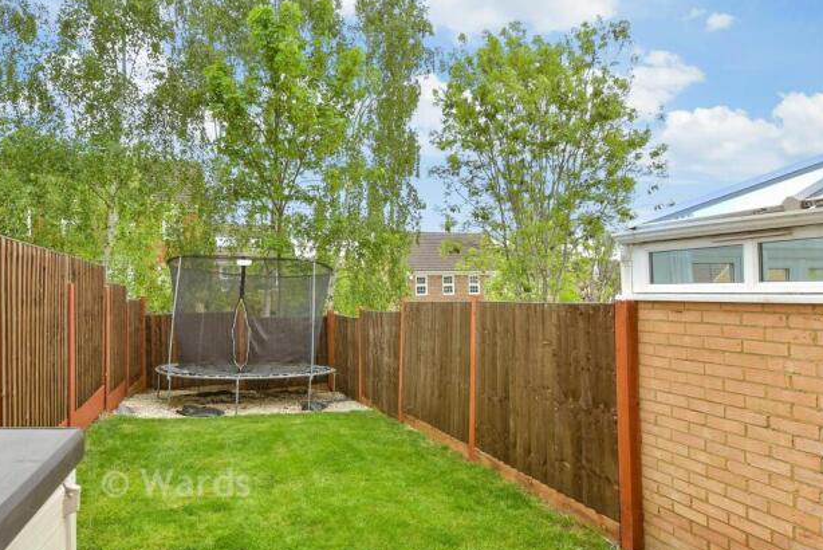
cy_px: 282
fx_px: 366
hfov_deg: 96.6
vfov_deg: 73.8
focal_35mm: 16
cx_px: 387
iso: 200
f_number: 8
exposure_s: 1/40
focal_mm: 10
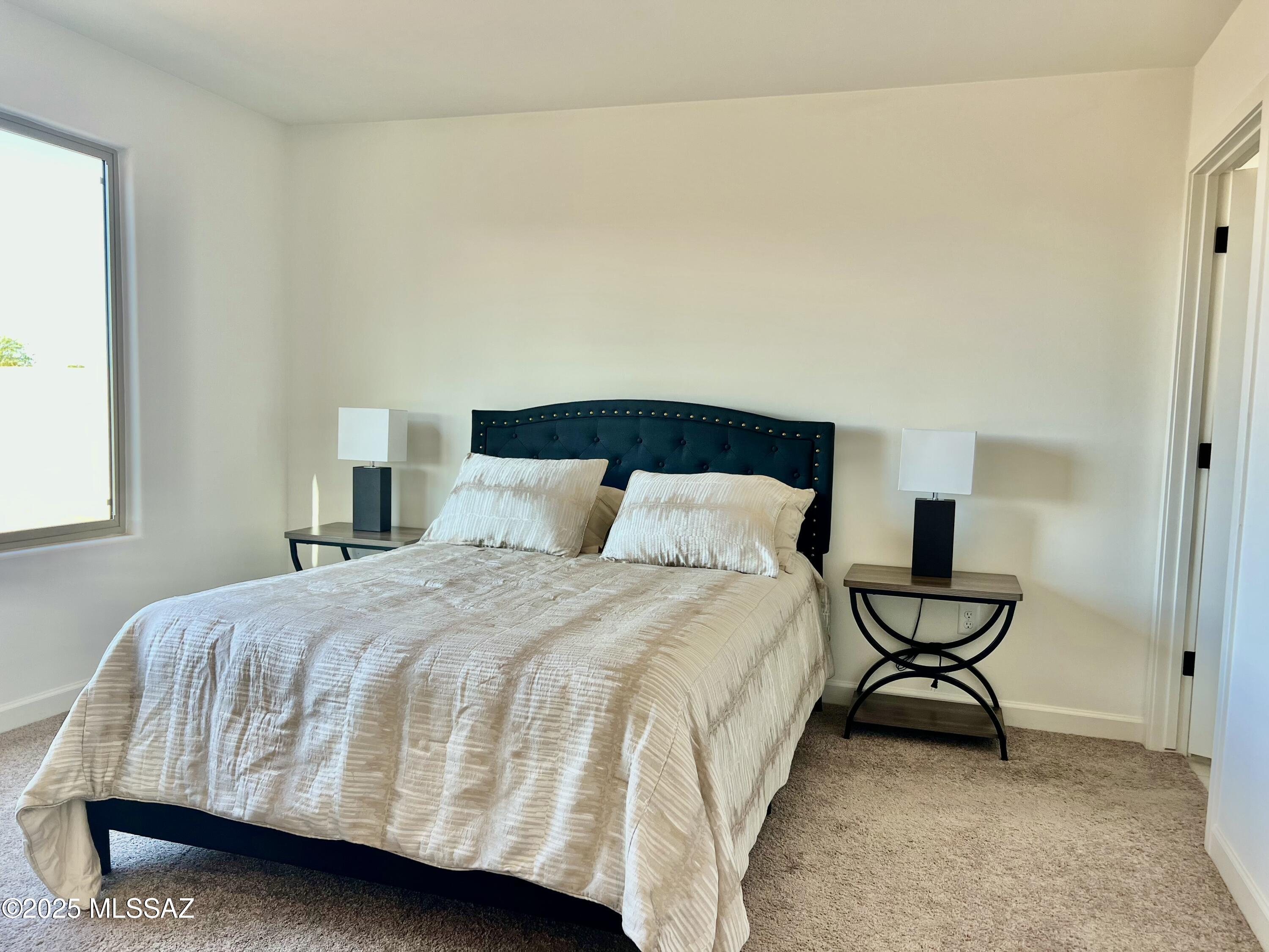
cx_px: 634
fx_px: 953
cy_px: 476
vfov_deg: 53.1
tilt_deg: -4.4
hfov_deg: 67.3
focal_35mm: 26
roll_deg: -1.4
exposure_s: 1/120
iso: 64
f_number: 1.5
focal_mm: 5.7
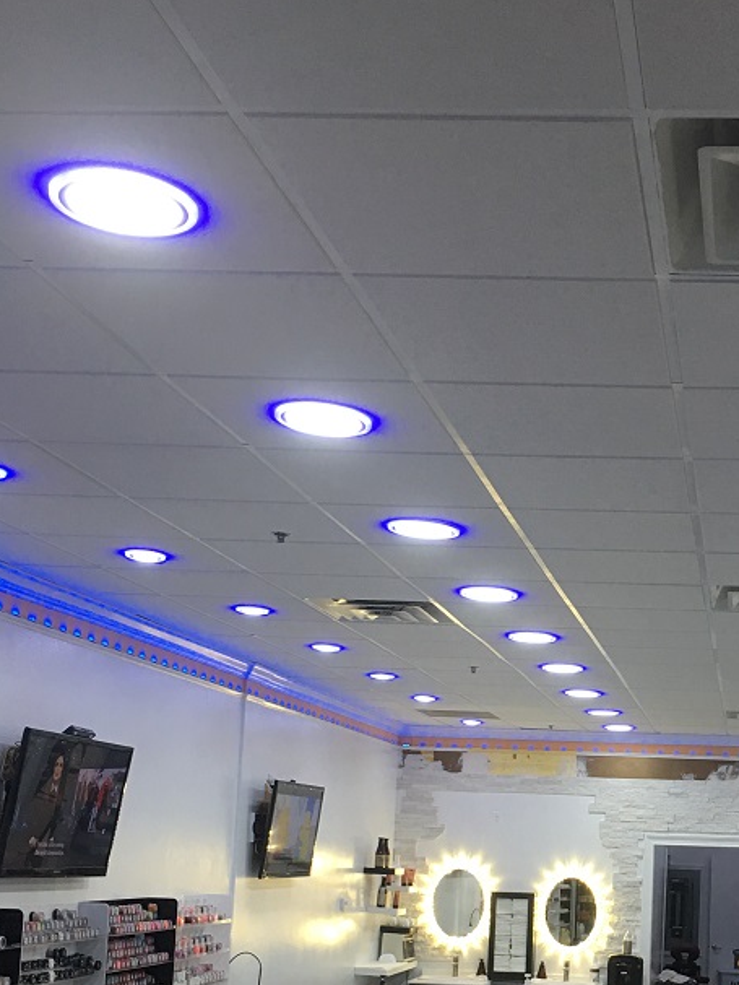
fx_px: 1451
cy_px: 779
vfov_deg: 36.3
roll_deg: -2.6
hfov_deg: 27.7
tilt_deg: +4.9
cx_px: 642
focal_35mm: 51
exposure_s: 1/30
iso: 32
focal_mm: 4.15
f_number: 2.2
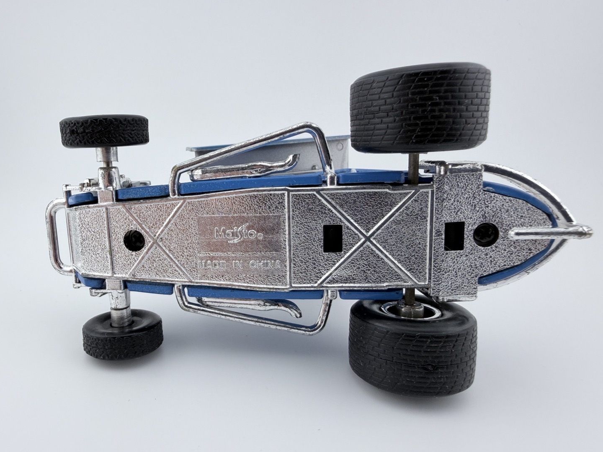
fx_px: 435
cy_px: 232
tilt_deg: -18.2
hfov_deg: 69.4
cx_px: 297
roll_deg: +0.7
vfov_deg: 54.9
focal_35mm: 25
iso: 50
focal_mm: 2.22
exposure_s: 1/118
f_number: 2.2
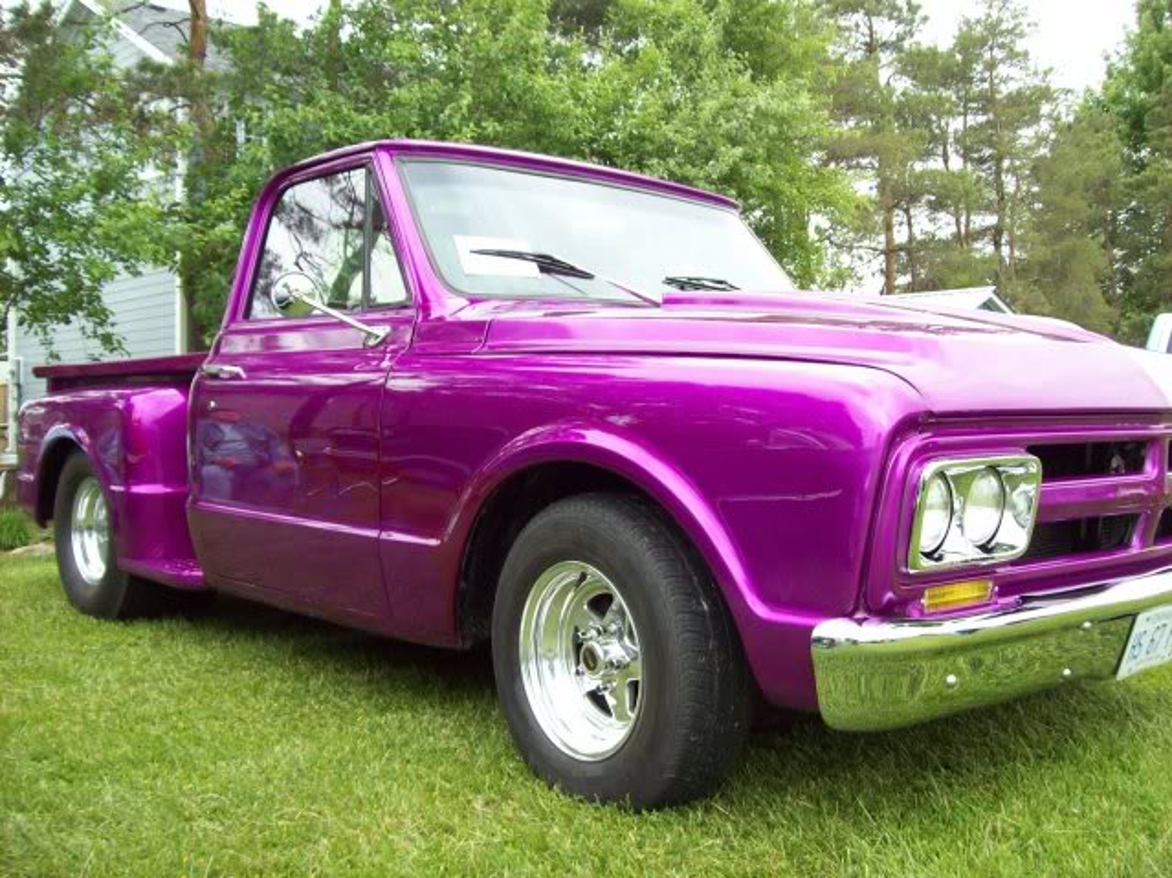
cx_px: 586
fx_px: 1219
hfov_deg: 51.4
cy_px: 439
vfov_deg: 39.6
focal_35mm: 36
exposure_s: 1/129
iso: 80
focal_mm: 6
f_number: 2.7
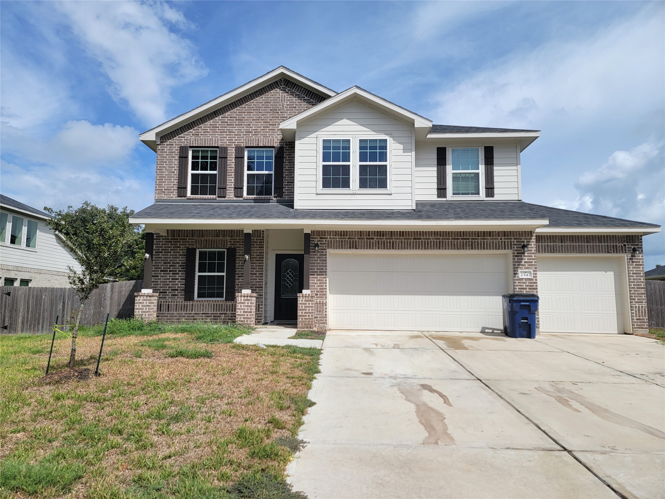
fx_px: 461
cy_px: 250
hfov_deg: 71.6
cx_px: 332
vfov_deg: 56.8
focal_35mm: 24
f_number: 1.8
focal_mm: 6.7
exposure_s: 1/1700
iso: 16
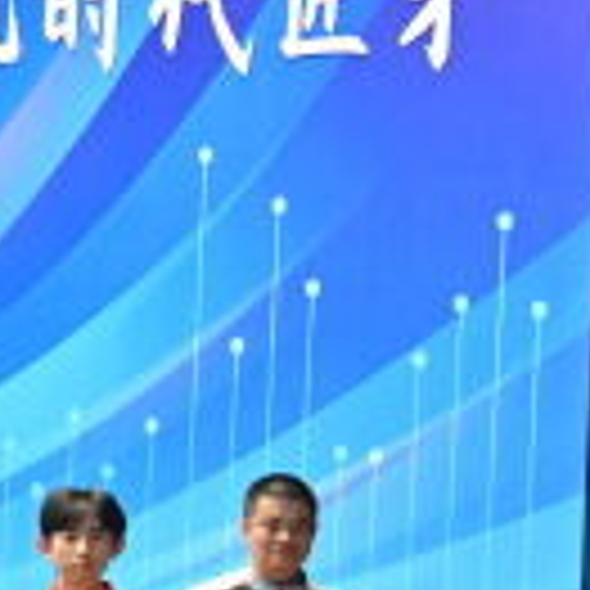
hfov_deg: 6.7
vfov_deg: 7.8
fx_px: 4339
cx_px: -1441
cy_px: 482
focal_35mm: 225
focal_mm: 36
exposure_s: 1/125
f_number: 5.6
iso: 2500
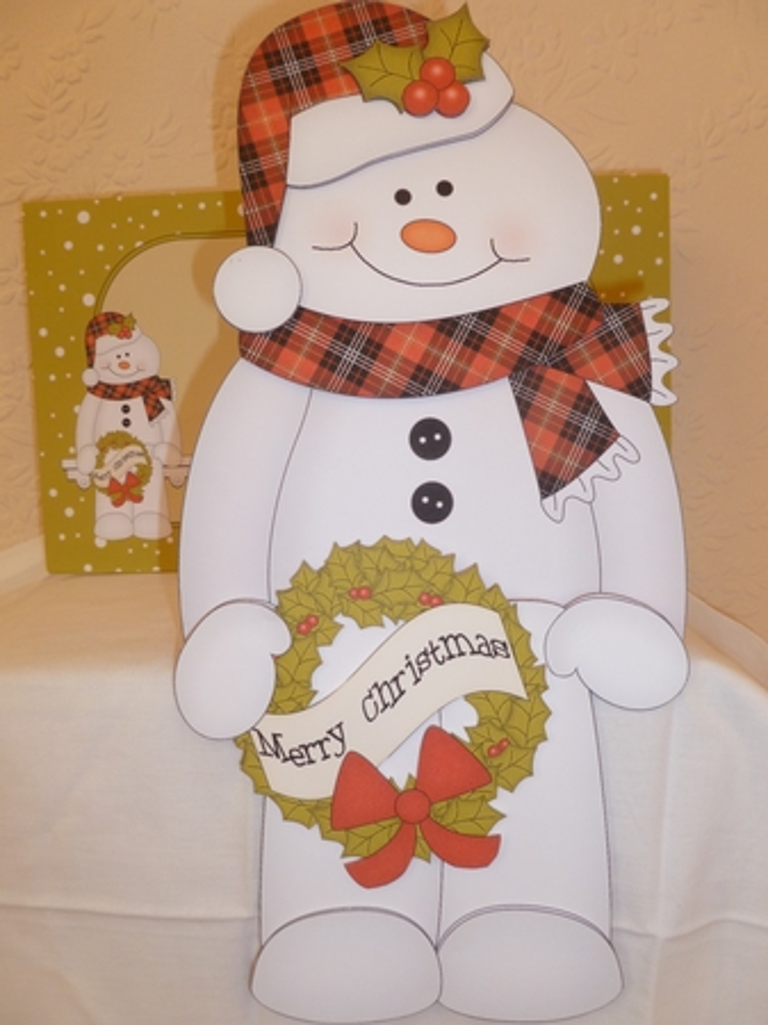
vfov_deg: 63.5
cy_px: 512
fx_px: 829
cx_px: 384
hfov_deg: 49.7
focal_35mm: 28
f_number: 3.3
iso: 125
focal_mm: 5
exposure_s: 1/30
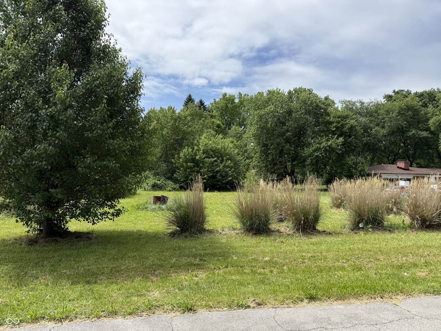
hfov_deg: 71.6
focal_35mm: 24
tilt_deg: -0.2
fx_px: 306
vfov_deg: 56.8
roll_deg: -0.6
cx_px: 220
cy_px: 166
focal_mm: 6.76
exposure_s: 1/4975
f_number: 1.78
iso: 80
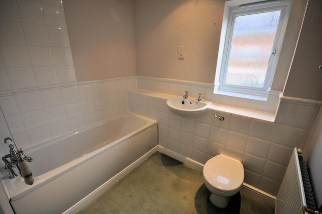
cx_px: 161
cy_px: 107
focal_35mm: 16
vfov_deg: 71.9
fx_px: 147
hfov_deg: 95.0
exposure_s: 1/125
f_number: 5.6
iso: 400
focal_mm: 11
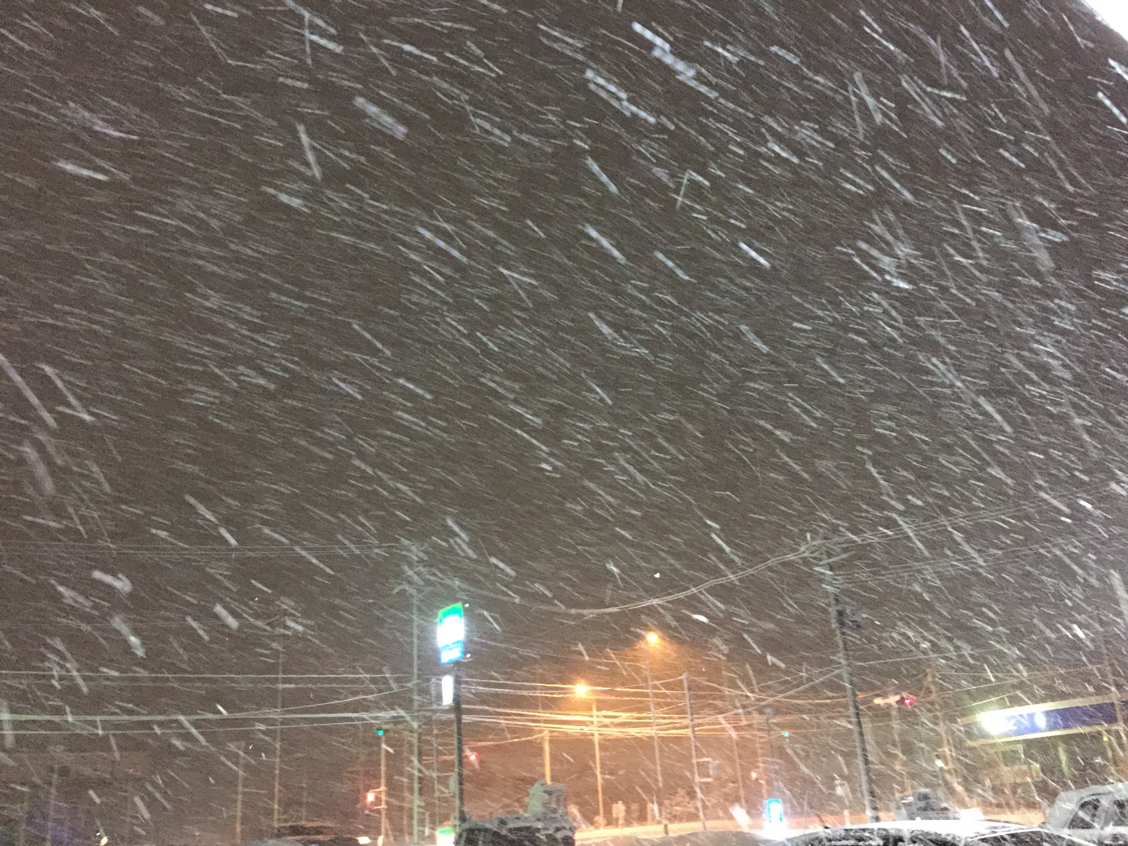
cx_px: 564
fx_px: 945
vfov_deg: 48.2
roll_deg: +3.7
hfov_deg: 61.7
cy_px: 423
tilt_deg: +21.2
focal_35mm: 29
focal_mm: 4.15
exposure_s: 1/15
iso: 400
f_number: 2.2
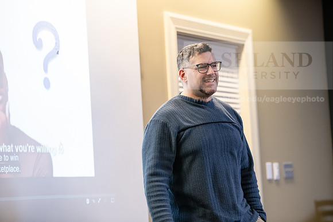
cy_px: 111
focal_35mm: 120
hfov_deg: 17.1
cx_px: 166
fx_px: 1110
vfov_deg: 11.4
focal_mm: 120
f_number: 3.2
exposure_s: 1/200
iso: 2500
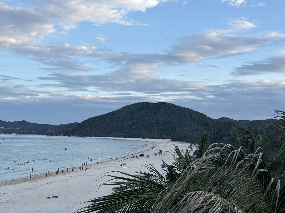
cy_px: 106
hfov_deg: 39.7
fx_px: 395
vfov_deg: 30.3
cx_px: 142
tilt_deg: +3.9
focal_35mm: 48
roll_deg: -0.6
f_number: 1.78
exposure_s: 1/875
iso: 64
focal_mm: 6.76
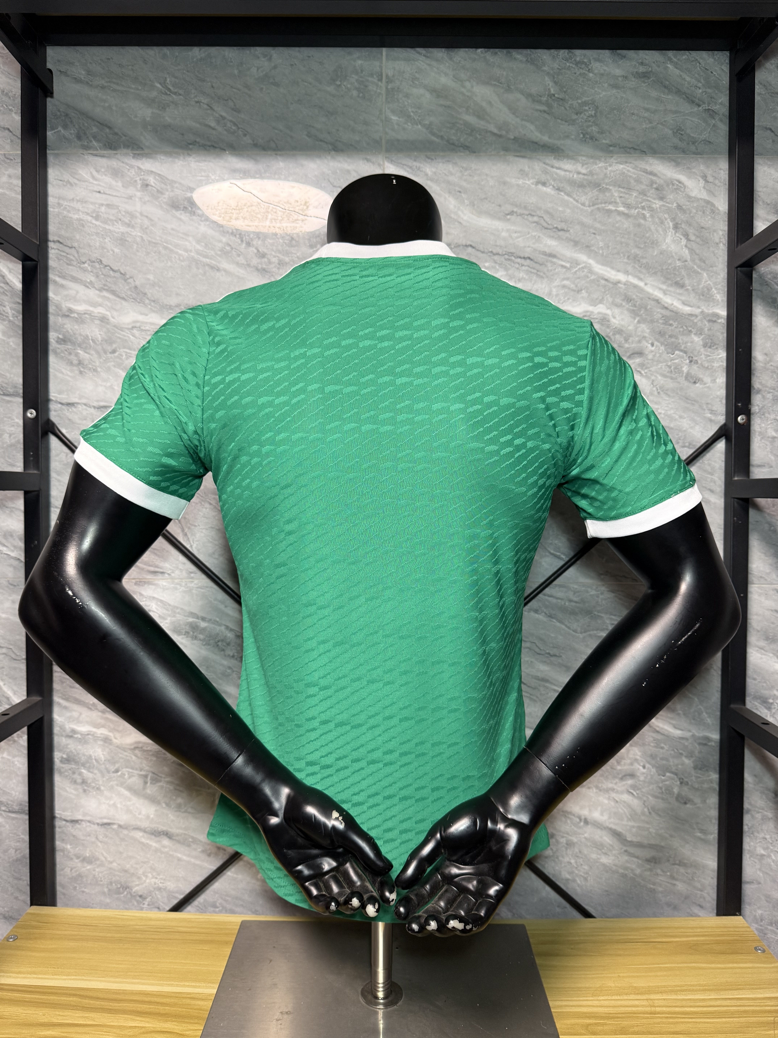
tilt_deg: -2.1
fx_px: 719
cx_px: 389
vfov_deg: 71.6
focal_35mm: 24
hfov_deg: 56.8
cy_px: 519
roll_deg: -0.8
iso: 160
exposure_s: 1/50
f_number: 1.78
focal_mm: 6.76
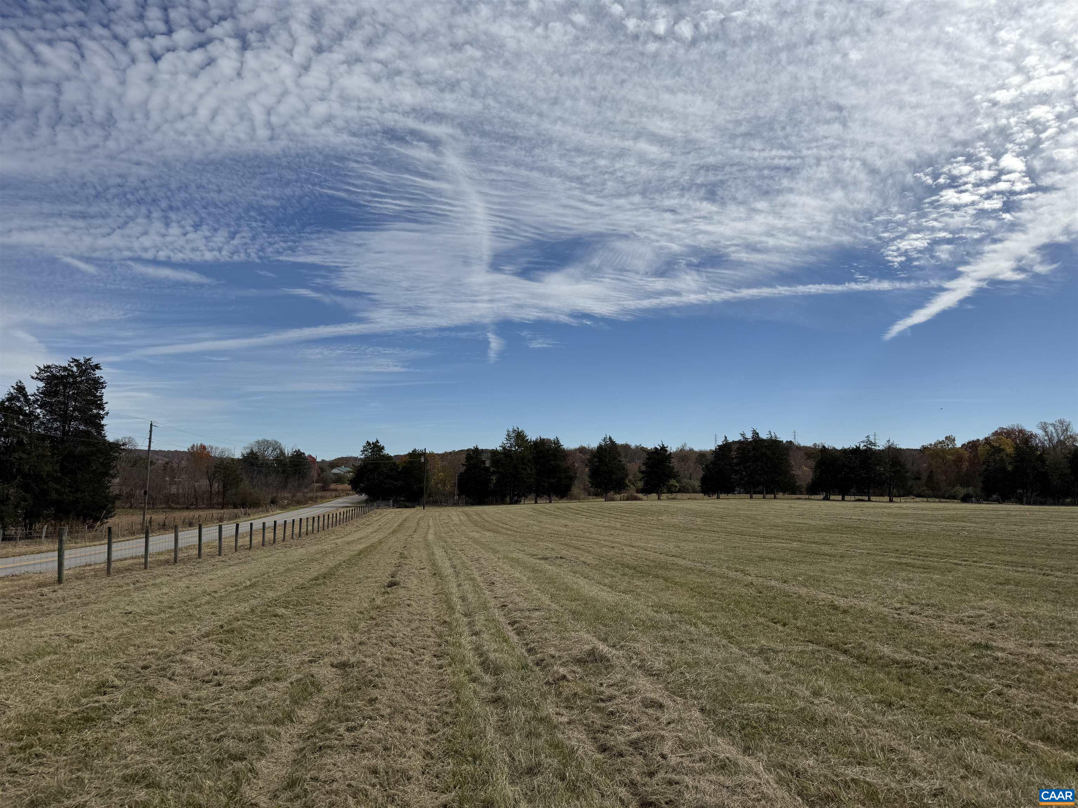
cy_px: 404
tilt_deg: +3.8
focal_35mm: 24
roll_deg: +1.5
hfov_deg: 71.6
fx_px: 747
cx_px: 539
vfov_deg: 56.8
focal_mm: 6.76
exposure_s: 1/9091
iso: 80
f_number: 1.78
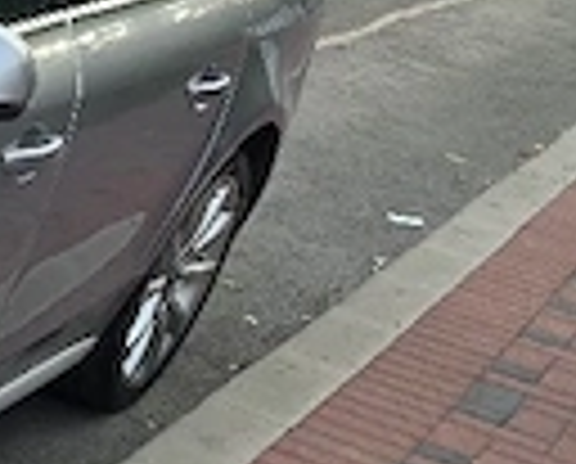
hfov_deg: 13.7
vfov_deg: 14.5
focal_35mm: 105
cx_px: -770
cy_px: 432
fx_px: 1794
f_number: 1.7
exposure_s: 1/101
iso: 40
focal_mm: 6.3
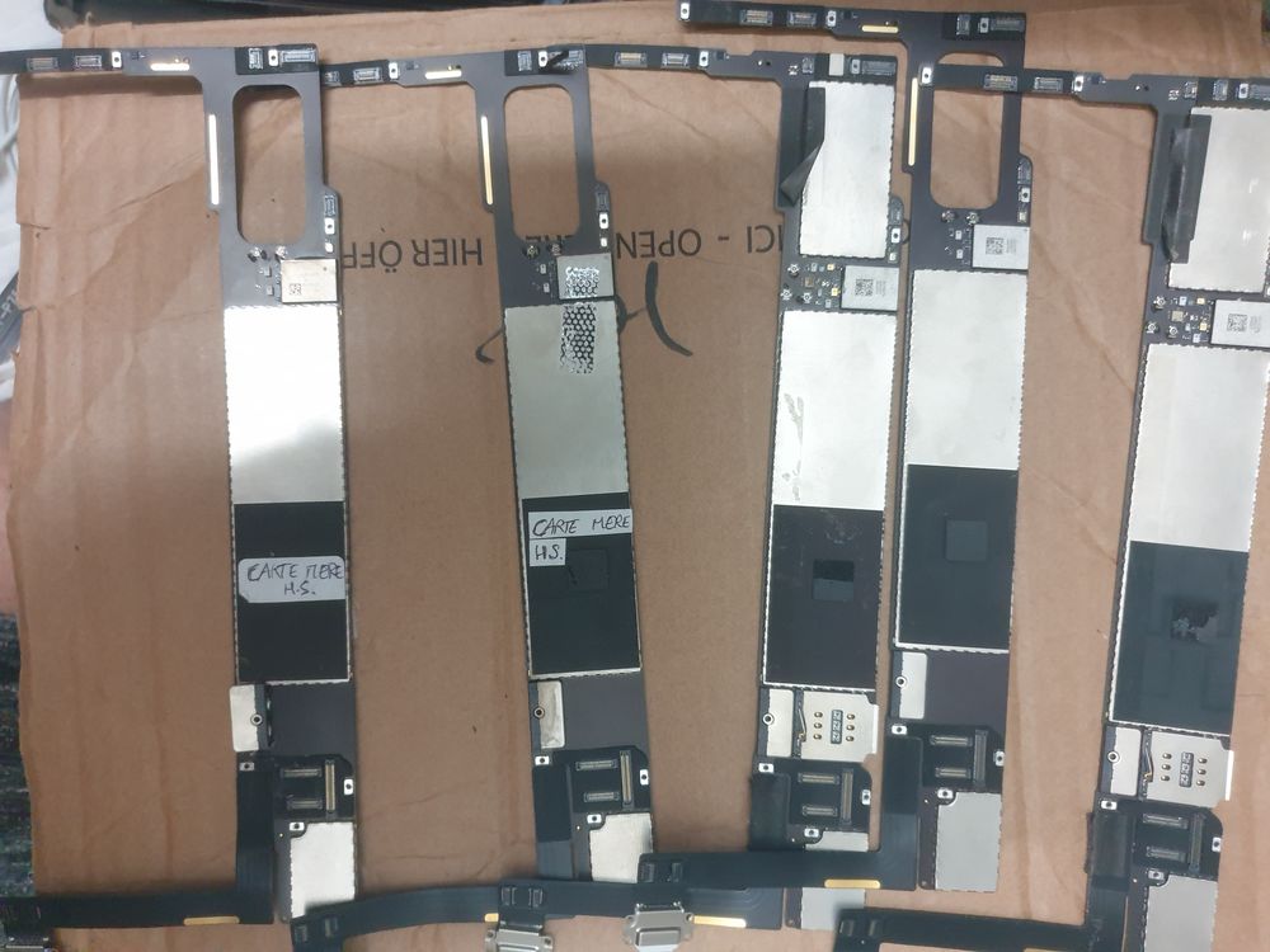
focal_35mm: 26
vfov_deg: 53.1
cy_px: 476
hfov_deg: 67.3
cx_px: 635
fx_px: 954
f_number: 1.5
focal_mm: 4.3
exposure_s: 1/50
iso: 400
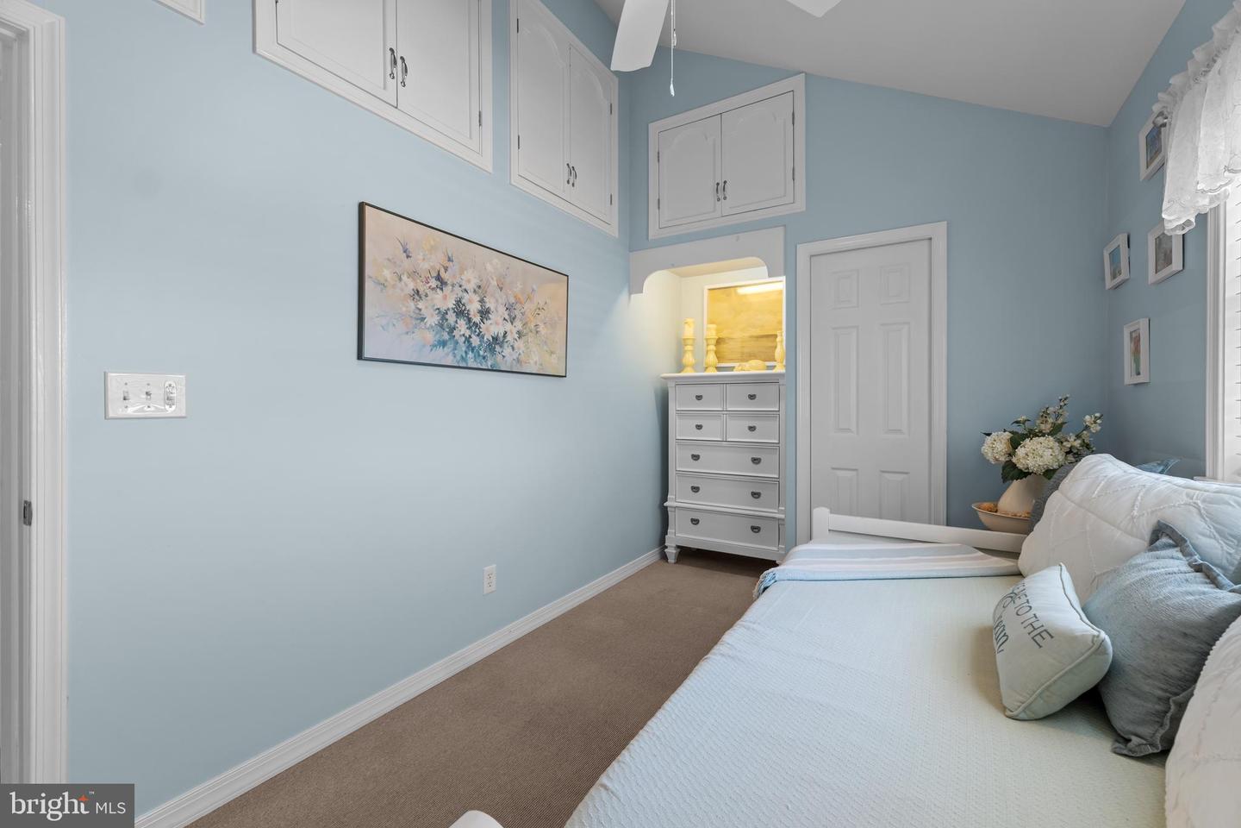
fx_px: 517
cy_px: 414
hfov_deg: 100.4
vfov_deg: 77.3
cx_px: 620
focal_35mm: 15
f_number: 7.1
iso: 200
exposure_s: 1/1.67
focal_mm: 10
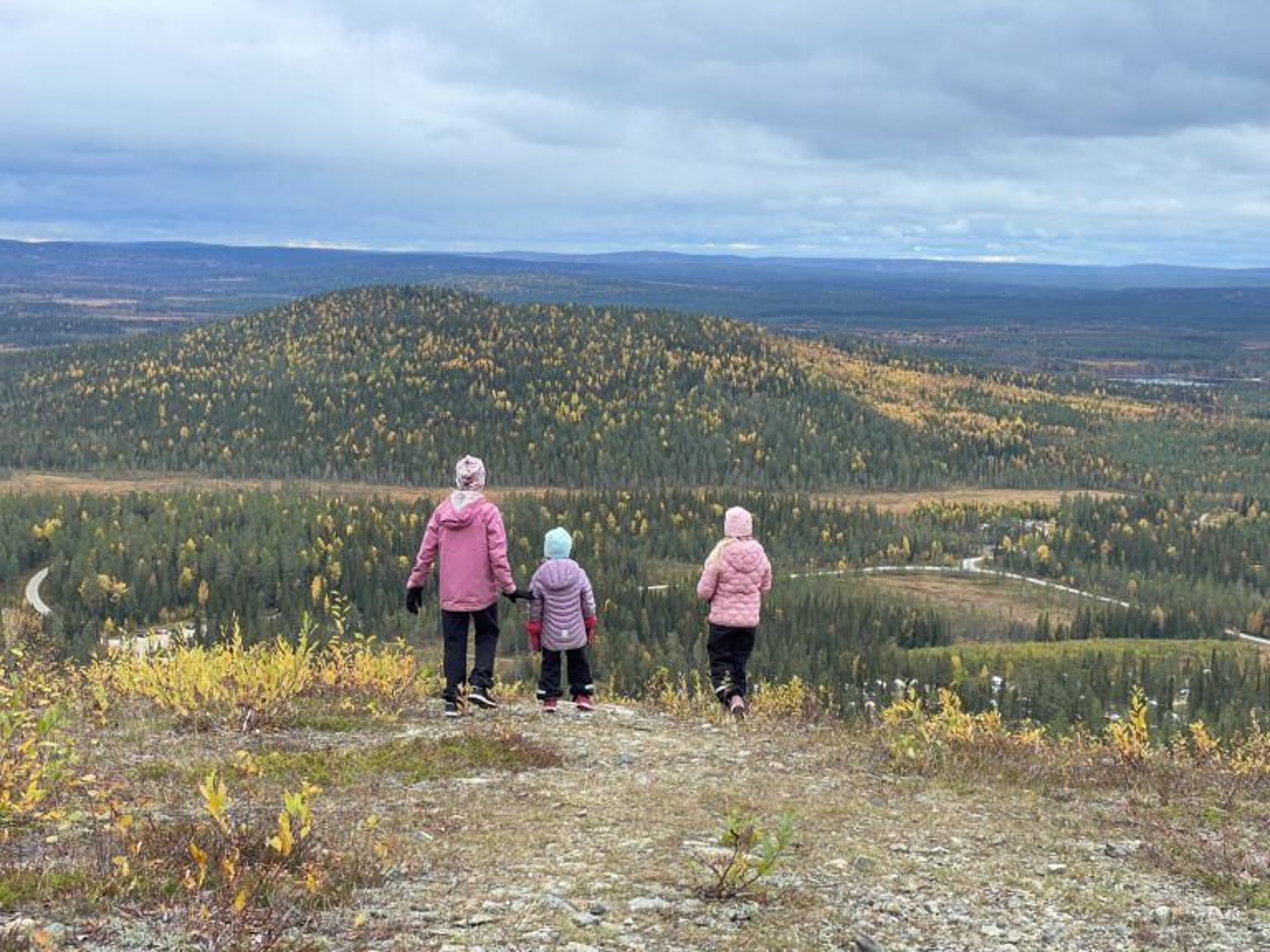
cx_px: 635
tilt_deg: -6.2
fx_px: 1908
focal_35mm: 52
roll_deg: -1.1
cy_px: 476
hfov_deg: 36.8
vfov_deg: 28.0
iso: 25
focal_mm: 6
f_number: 2
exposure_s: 1/390
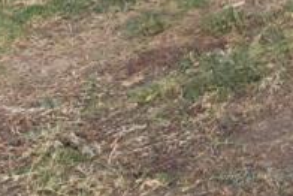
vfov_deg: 10.3
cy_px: -341
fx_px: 871
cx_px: 722
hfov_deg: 13.4
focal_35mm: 107
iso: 1250
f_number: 2.8
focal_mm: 14
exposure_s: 1/160
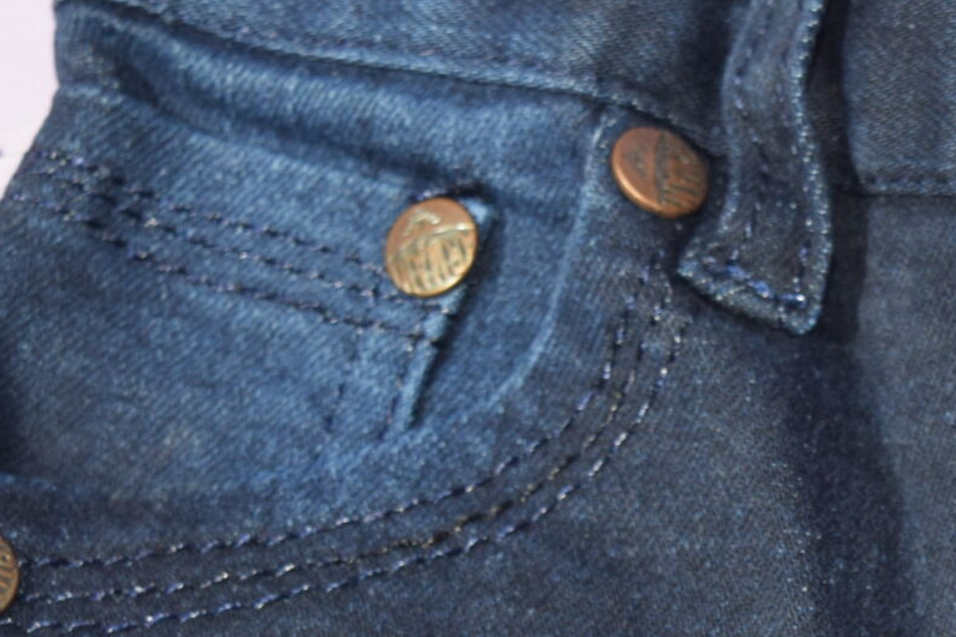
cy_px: 654
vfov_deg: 8.3
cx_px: 1194
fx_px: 4356
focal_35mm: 164
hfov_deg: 12.2
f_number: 4.8
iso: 800
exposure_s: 1/60
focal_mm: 34
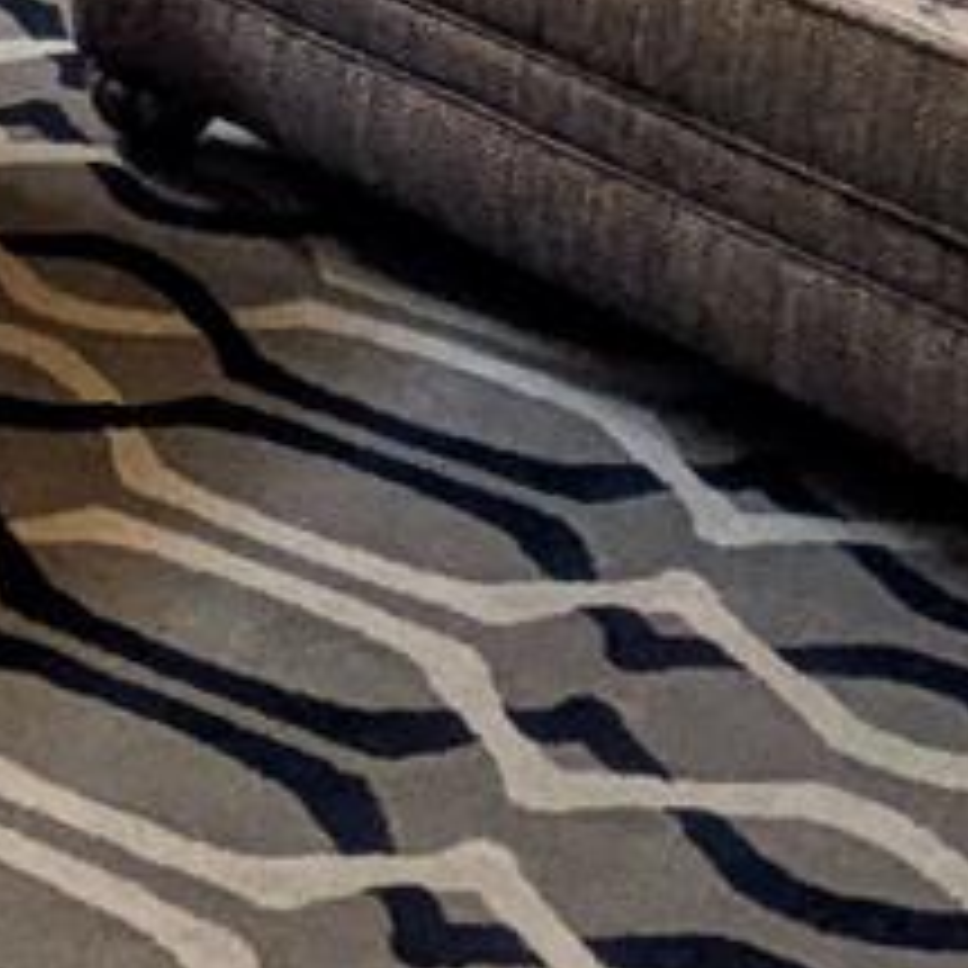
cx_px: -678
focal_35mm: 118
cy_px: -1112
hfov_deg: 13.5
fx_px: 3733
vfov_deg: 12.5
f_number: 2.2
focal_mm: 1.83
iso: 44
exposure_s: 1/40
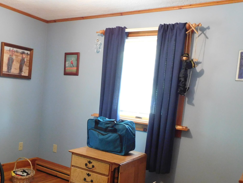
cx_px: 76
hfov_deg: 47.9
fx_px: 267
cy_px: 122
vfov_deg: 37.3
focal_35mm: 38
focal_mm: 4
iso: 400
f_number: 3
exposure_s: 1/10
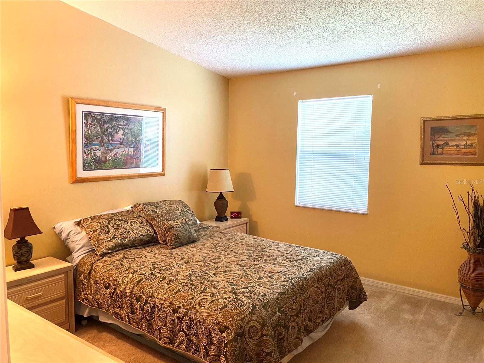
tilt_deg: -5.1
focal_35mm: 26
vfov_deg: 53.1
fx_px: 364
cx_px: 242
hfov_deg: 67.3
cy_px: 182
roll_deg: +0.1
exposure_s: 1/60
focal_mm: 4.25
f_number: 1.8
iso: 320
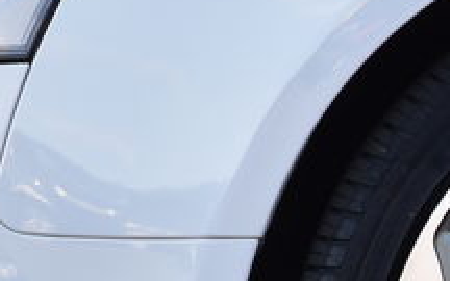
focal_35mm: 636
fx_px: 7800
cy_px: 330
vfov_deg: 2.1
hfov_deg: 3.3
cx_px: 808
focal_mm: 90
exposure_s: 1/125
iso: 400
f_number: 9
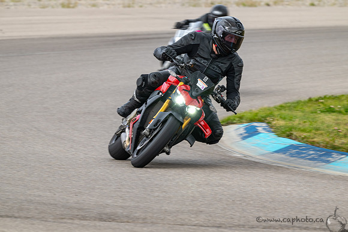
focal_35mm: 410
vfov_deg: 3.4
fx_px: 3964
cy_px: 116
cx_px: 174
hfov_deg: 5.0
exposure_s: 1/160
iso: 320
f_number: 11
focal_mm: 410
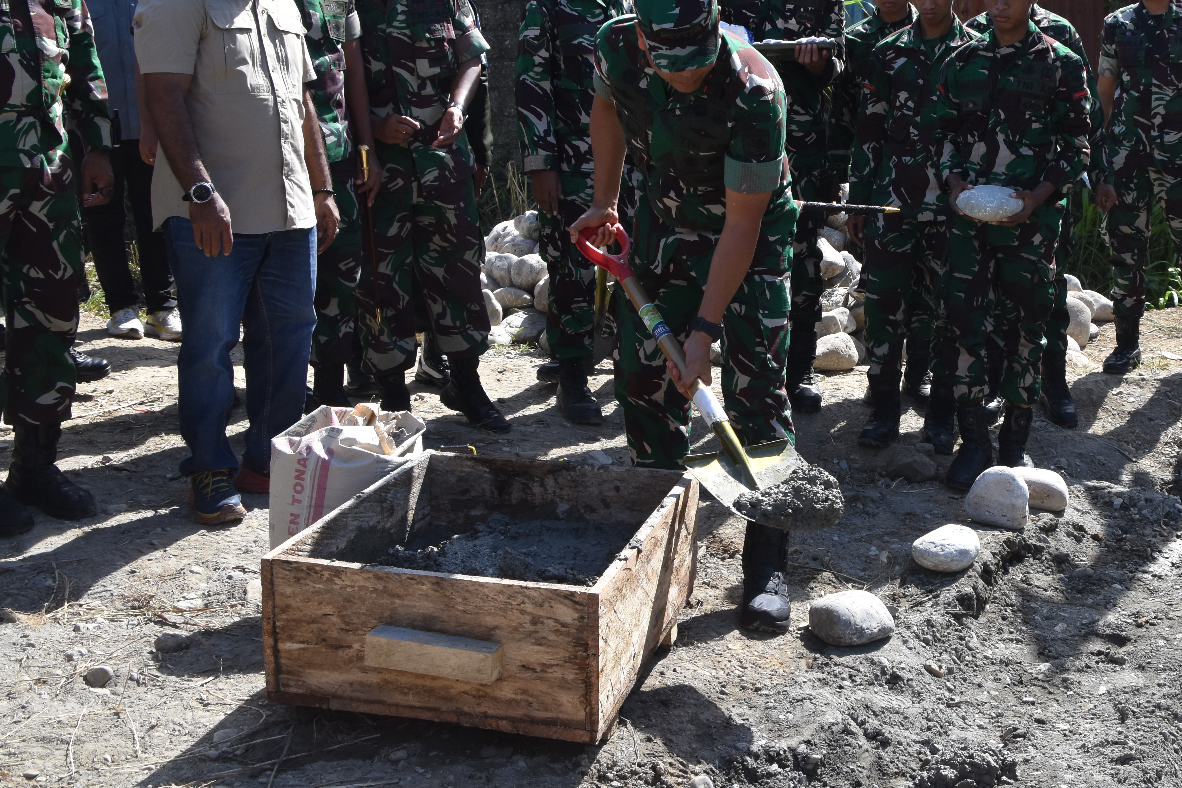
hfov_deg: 38.8
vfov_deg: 26.7
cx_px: 869
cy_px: 189
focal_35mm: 50
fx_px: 1635
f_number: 8
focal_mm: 21
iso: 450
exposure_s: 1/500
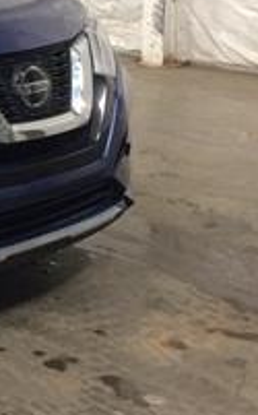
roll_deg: +1.6
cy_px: 33
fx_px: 1106
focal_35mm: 98
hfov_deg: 11.7
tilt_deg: -10.6
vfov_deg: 20.7
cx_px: -283
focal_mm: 4.15
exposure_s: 1/30
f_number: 2.2
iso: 100
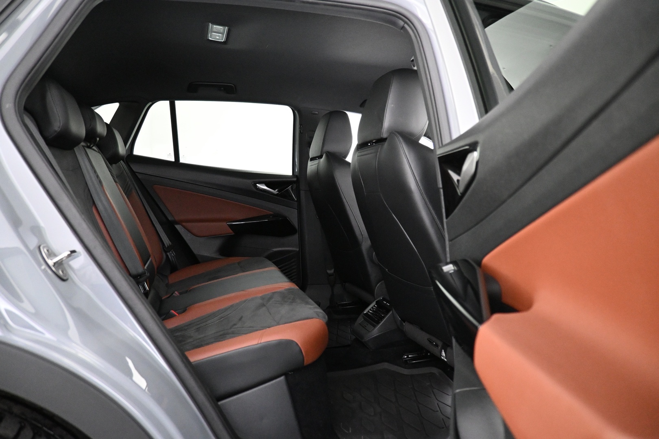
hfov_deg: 73.7
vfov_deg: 53.1
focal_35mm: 24
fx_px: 439
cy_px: 220
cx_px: 330
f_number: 3.5
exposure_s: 1/30
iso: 4000
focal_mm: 16
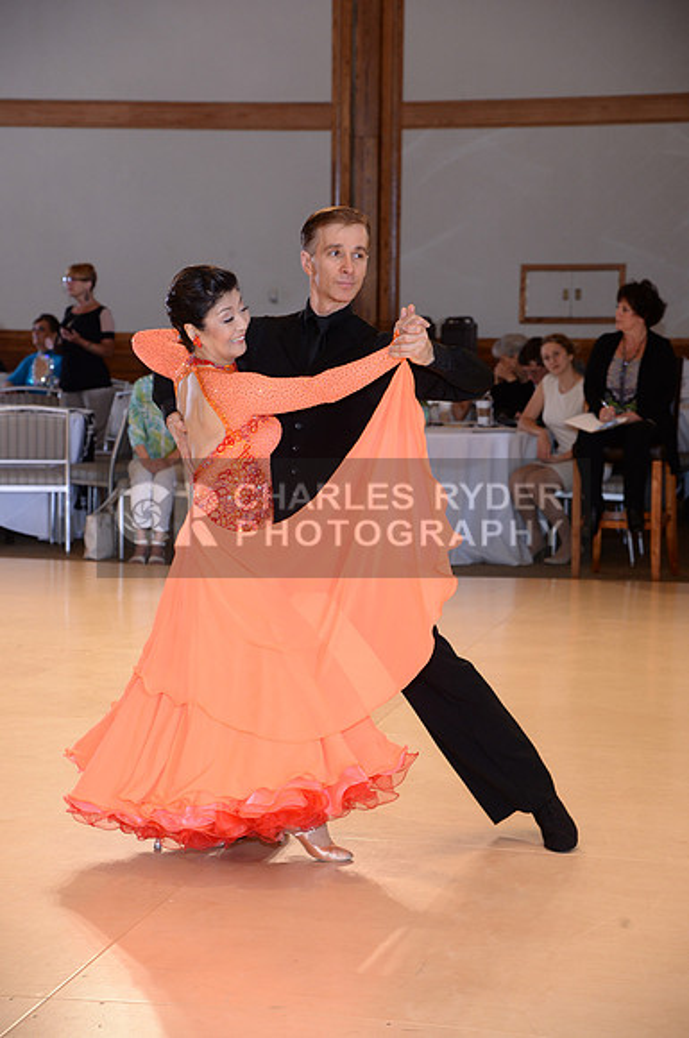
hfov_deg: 16.0
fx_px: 2447
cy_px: 519
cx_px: 344
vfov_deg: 23.9
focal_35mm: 85
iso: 1250
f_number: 5.6
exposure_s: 1/250
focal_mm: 85
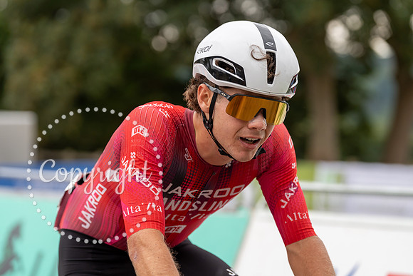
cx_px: 206
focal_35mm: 119
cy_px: 138
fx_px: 1365
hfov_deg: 17.2
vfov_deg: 11.5
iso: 640
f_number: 3.5
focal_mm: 119
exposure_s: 1/1000
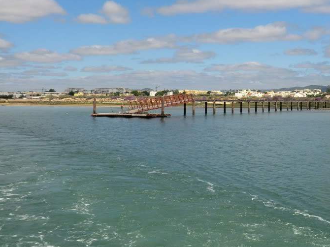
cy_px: 92
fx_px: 496
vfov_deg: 27.9
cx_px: 251
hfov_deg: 35.9
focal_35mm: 52
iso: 64
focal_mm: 6.1
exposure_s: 1/250
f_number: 8.4
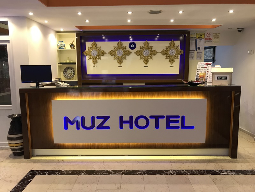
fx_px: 206
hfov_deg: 63.4
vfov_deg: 49.7
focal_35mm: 28
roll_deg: +0.5
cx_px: 128
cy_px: 96
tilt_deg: -6.4
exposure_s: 1/17
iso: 40
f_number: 1.8
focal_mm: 3.99
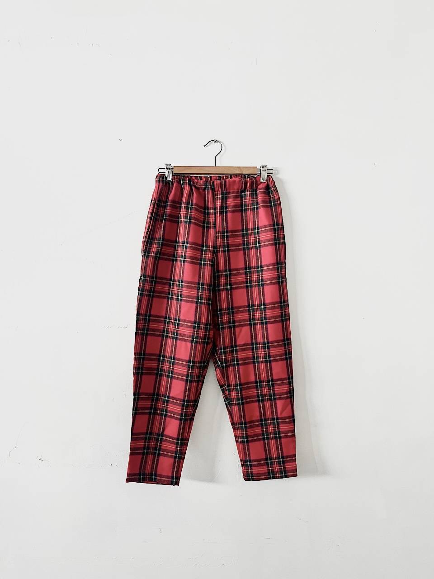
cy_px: 290
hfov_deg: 53.1
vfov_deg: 67.3
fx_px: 435
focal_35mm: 26
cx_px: 217
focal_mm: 5.1
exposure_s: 1/74
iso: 125
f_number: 1.6
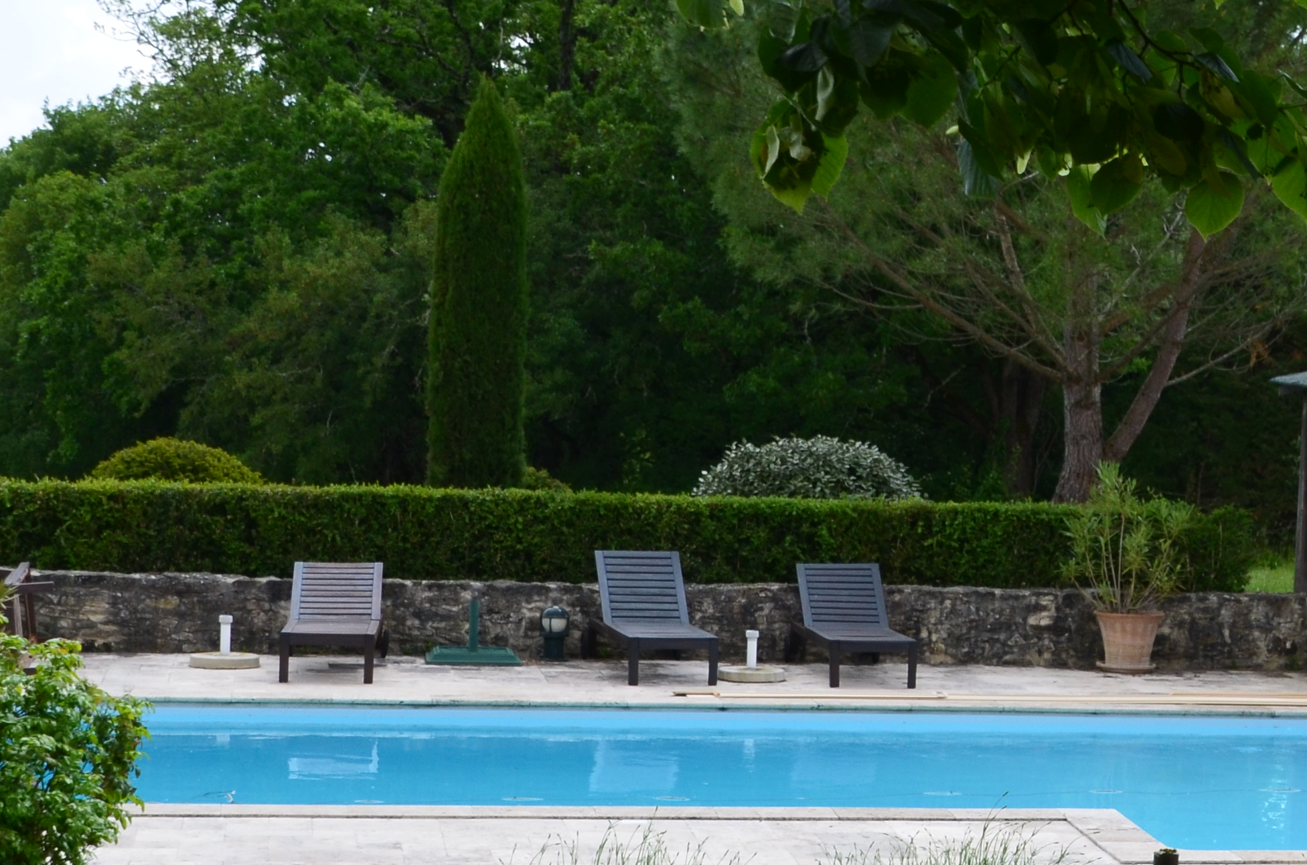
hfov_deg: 19.5
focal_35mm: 102
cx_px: 1248
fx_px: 3705
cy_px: 488
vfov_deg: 13.3
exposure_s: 1/250
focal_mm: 27
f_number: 10
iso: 320
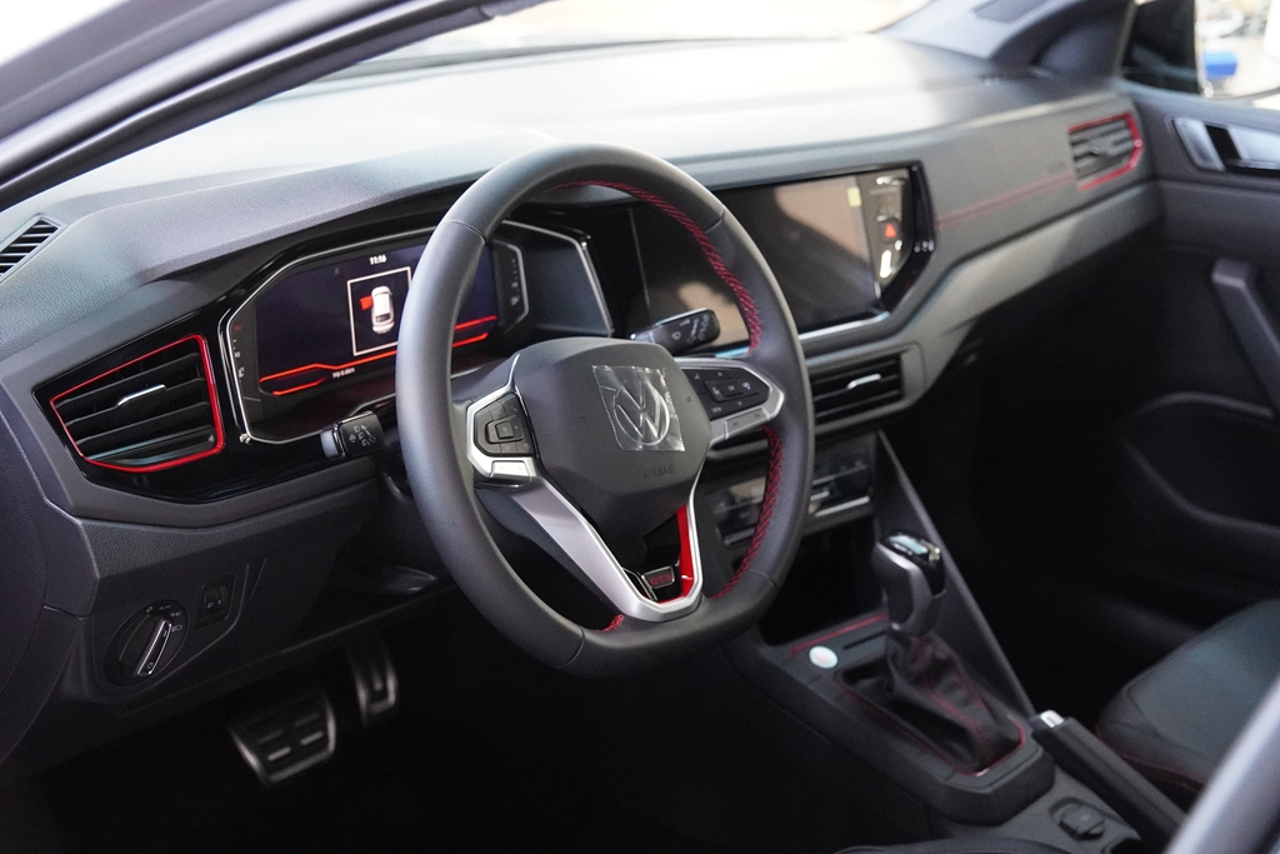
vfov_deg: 27.3
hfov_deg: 40.0
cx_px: 640
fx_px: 1760
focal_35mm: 50
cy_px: 427
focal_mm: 33
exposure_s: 1/80
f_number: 2.8
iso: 6400
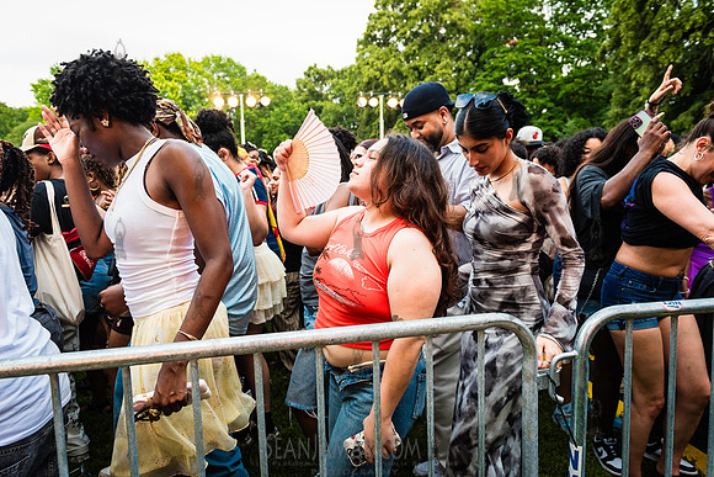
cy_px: 238
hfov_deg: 69.4
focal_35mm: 26
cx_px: 357
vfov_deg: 49.6
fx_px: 516
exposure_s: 1/500
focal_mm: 26
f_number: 3.5
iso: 1000
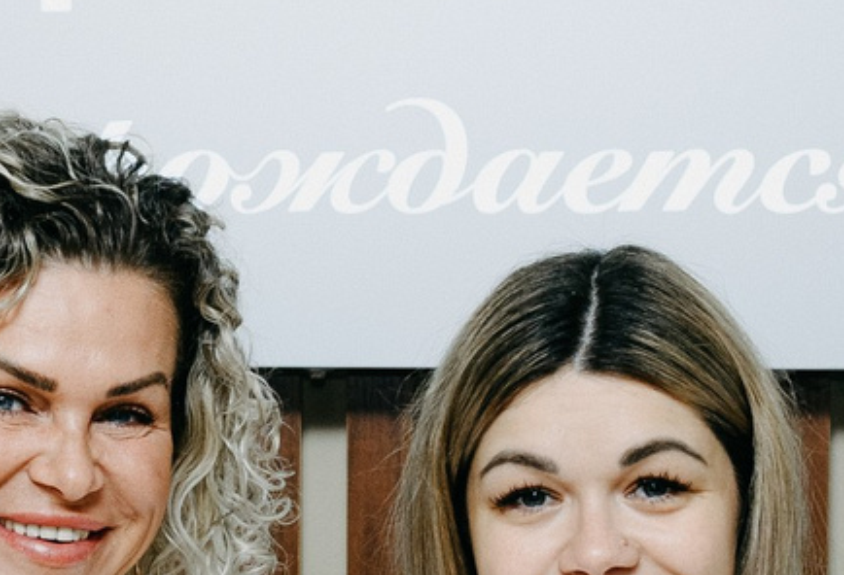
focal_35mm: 220
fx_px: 5194
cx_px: -6
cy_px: 761
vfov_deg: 6.3
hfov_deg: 9.2
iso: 200
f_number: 4
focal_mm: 35
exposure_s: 1/160
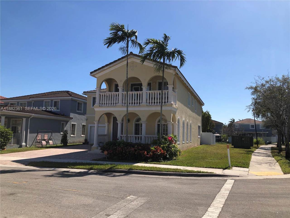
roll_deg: -1.7
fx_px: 235
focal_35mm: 28
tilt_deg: +3.6
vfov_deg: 49.7
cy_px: 109
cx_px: 145
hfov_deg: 63.4
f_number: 1.8
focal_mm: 3.99
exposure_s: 1/2525
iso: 20
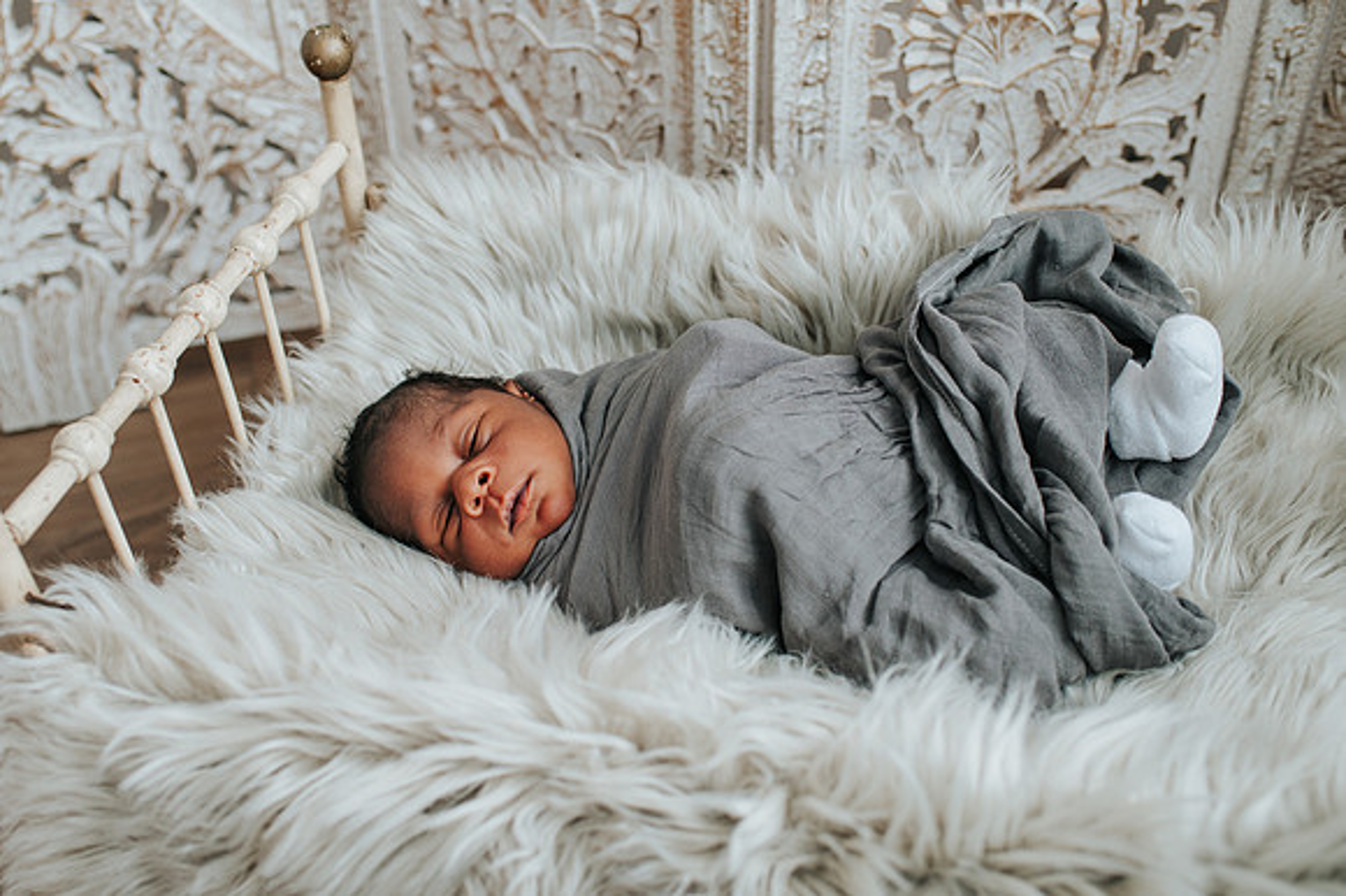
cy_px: 447
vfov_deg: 35.7
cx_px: 649
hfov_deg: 51.6
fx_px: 1391
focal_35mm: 37
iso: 800
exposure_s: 1/250
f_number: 3.2
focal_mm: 35
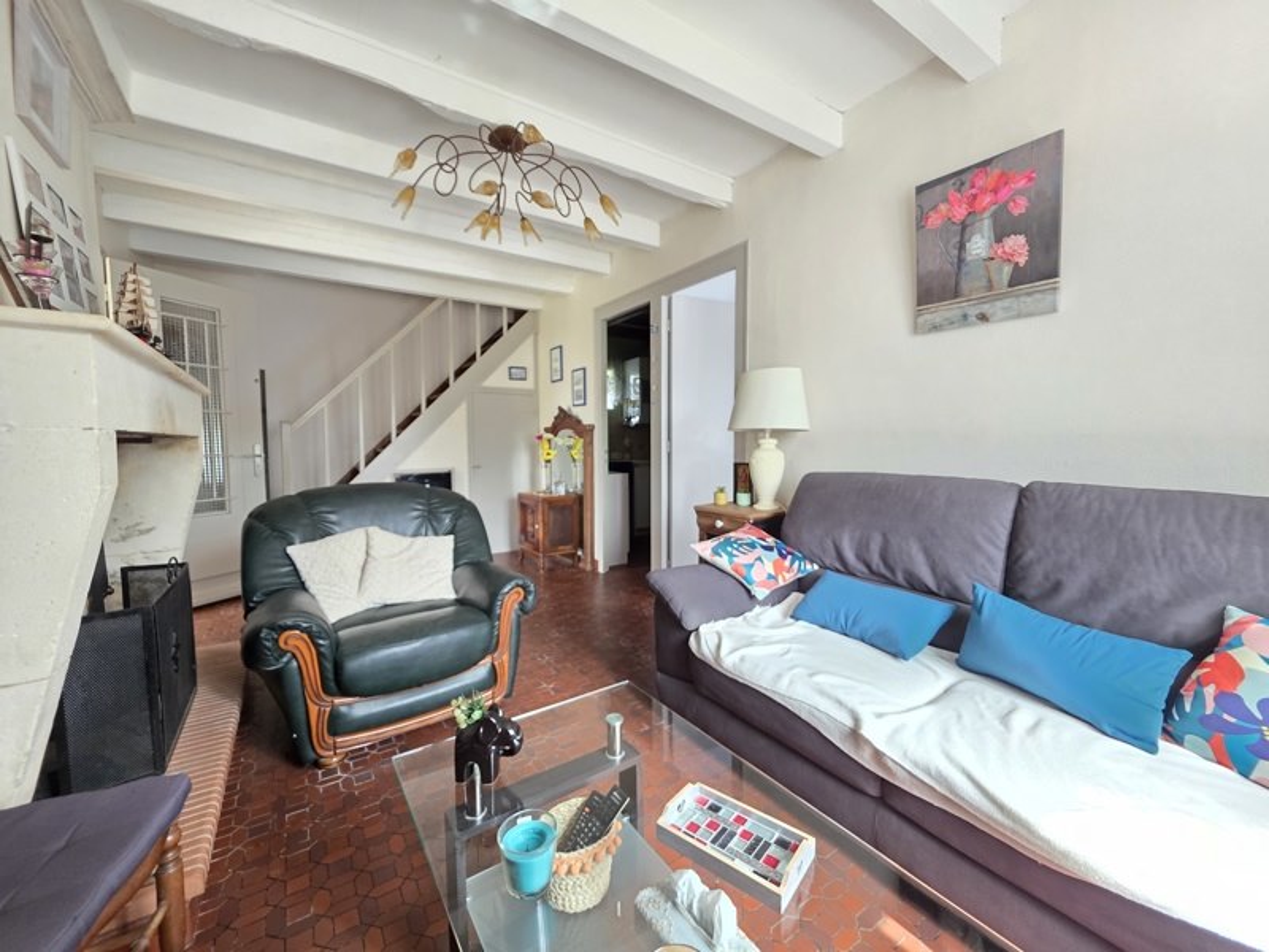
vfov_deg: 89.9
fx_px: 477
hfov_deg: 106.2
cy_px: 476
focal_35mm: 13
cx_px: 634
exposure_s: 1/50
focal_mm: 2.2
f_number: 1.9
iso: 400
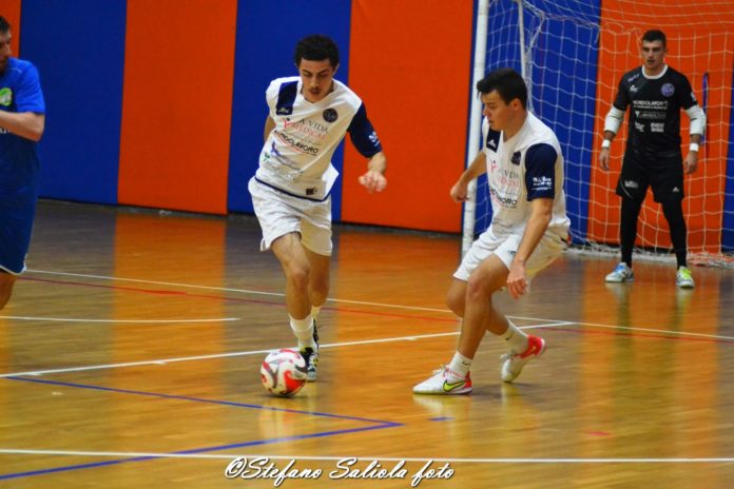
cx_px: 367
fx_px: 3058
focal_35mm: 150
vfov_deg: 9.1
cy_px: 244
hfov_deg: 13.7
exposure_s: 1/320
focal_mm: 100
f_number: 4
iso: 3200
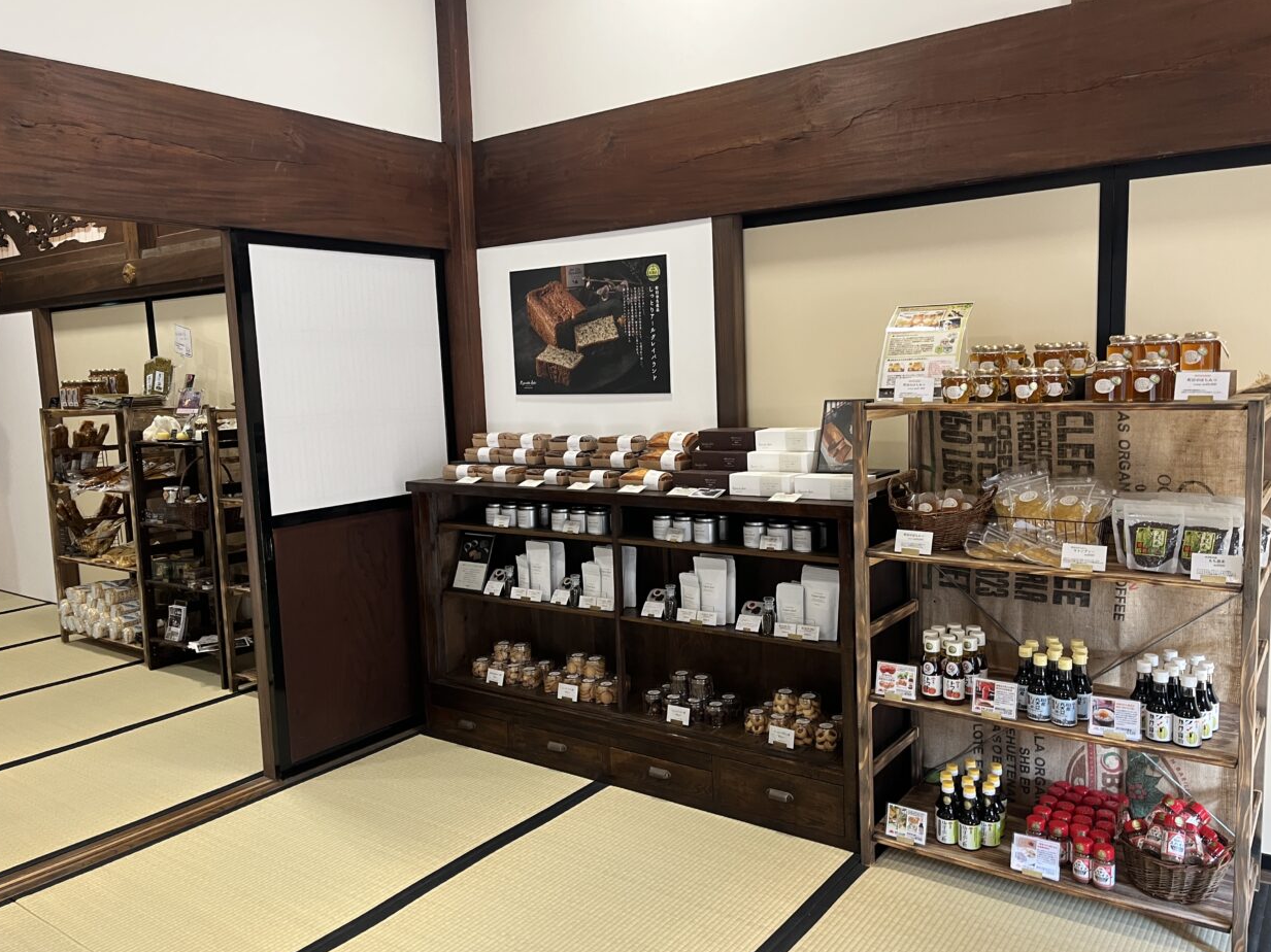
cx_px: 646
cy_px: 489
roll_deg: +2.2
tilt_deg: -6.5
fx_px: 991
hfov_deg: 65.3
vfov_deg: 51.3
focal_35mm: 27
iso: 125
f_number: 1.6
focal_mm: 5.1
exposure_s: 1/94
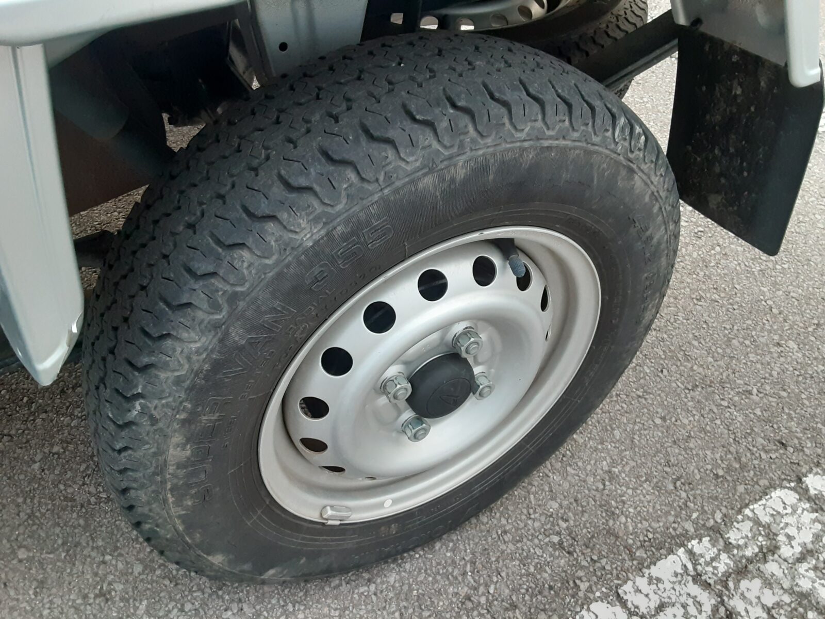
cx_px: 412
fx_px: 643
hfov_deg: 65.3
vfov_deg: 51.4
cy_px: 310
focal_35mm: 27
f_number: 1.9
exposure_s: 1/50
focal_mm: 2.91
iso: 250
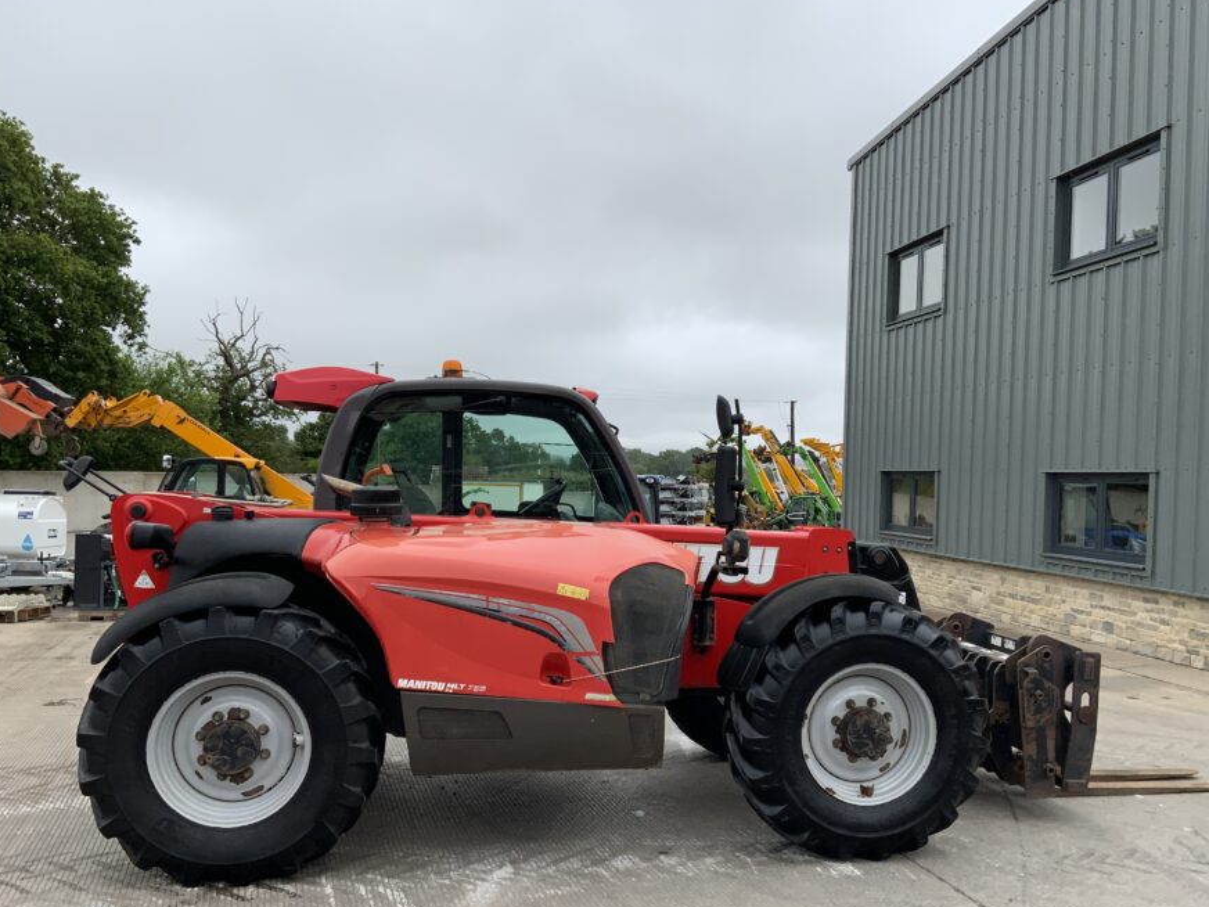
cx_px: 656
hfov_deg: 53.9
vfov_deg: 41.7
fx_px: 1188
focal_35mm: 34
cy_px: 517
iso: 16
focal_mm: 3
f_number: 1.8
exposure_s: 1/1055
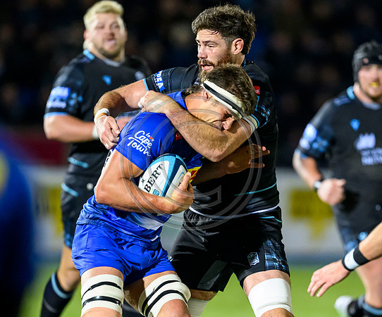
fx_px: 7411
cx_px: 258
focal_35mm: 646
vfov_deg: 2.5
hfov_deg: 3.0
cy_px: 222
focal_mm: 400
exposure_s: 1/1000
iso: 8000
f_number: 3.2
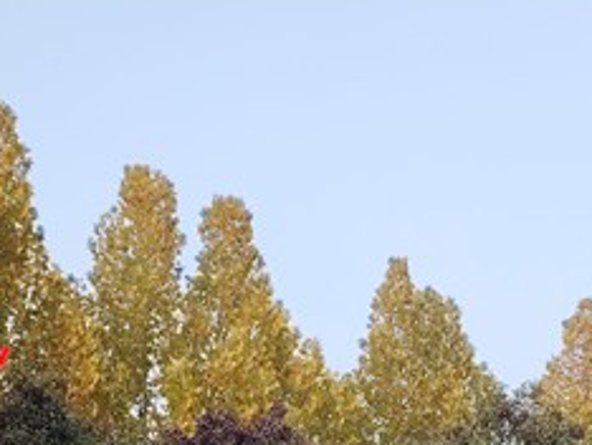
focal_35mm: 82
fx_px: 1404
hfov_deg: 23.0
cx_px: 569
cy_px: 731
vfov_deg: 16.0
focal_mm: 5.25
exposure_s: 1/107
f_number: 1.75
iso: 100
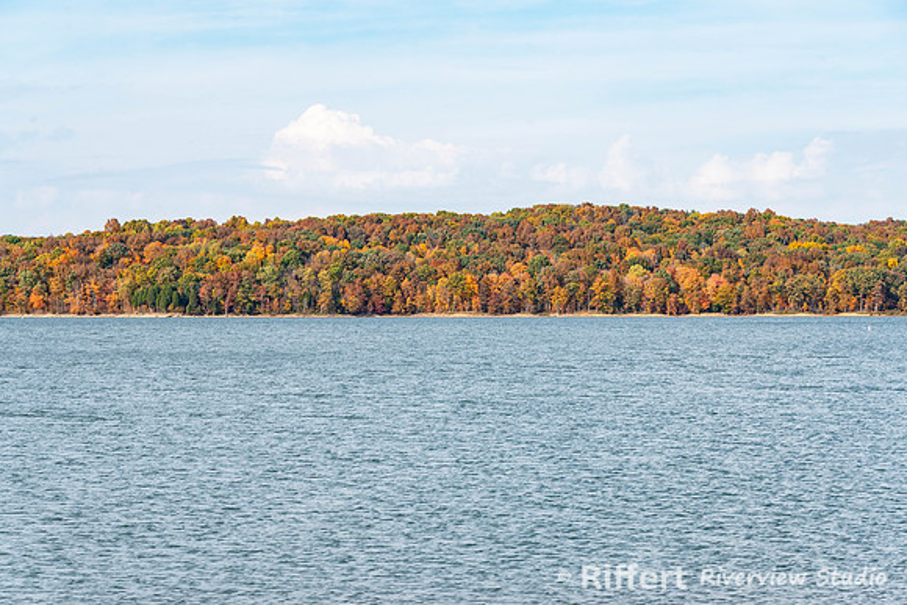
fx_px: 2592
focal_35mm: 103
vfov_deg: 13.3
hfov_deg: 19.9
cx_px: 454
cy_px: 302
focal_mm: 100
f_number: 8
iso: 100
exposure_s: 1/160
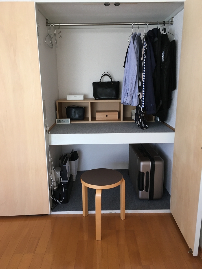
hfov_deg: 48.2
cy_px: 134
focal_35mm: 29
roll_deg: -0.3
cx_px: 101
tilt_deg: -14.0
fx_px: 226
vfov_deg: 61.7
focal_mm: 4.15
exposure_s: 1/30
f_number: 2.2
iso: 80
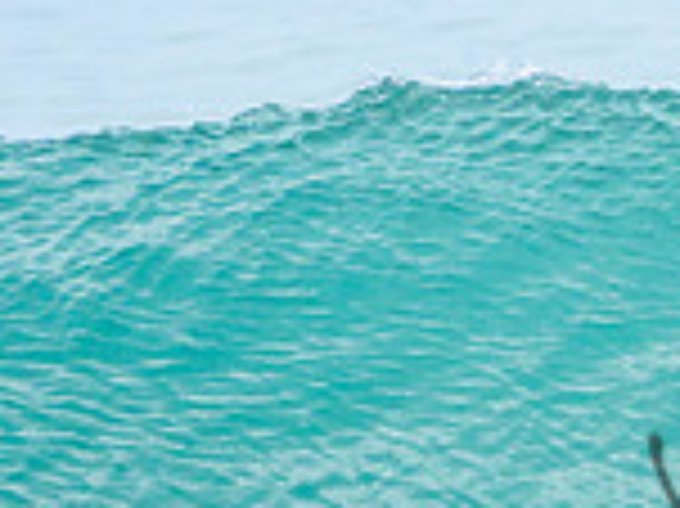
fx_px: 39983
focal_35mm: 2037
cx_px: 1383
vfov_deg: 0.7
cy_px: 453
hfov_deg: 1.0
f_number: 9
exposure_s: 1/2000
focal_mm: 400
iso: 500
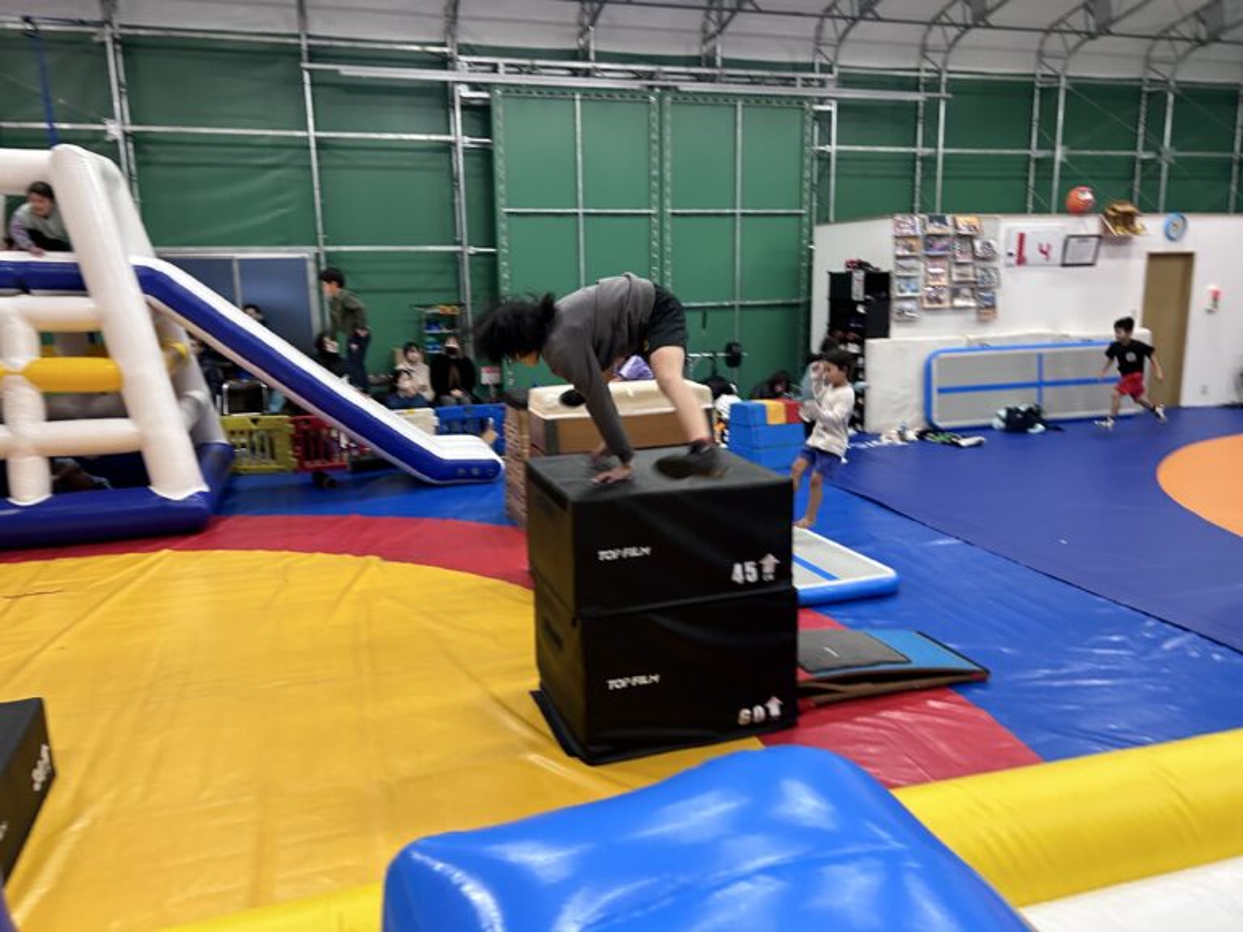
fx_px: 934
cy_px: 466
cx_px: 622
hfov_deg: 67.3
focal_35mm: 26
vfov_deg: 53.1
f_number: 1.5
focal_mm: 5.7
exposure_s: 1/60
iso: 200
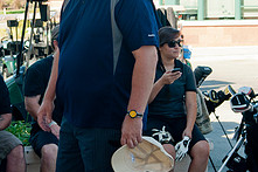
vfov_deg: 10.9
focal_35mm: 126
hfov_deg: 16.0
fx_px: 902
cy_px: 57
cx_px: 4
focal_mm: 32
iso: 200
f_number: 5
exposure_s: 1/100
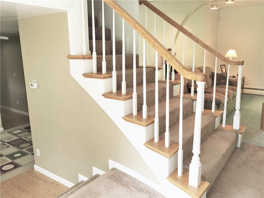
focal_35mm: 29
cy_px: 99
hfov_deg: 61.7
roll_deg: +1.0
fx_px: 221
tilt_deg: -11.5
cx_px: 132
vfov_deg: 48.2
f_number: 2.2
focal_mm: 4.15
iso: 25
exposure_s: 1/30
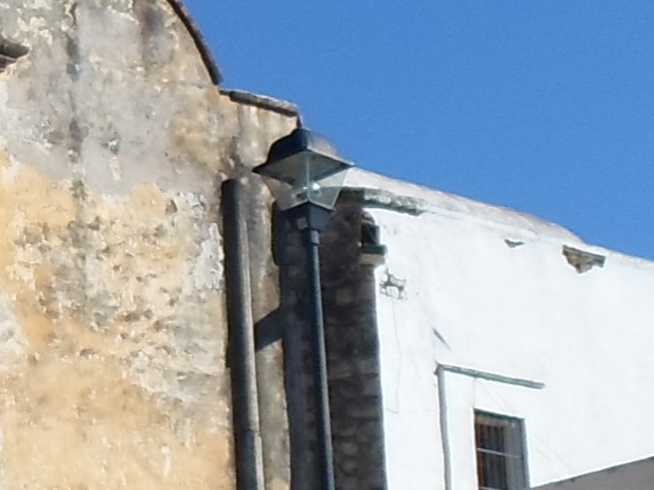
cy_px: 364
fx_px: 2910
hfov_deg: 12.4
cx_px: -185
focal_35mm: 154
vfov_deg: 9.6
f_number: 9.2
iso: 80
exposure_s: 1/125
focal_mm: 4.5
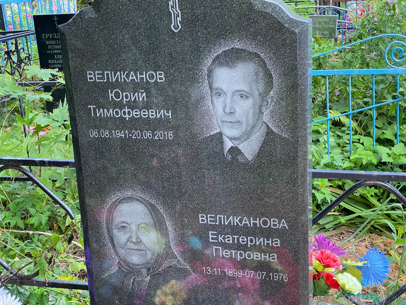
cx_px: 203
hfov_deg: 36.8
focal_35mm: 52
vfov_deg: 28.0
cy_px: 152
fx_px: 610
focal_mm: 6
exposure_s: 1/90
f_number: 2
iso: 160
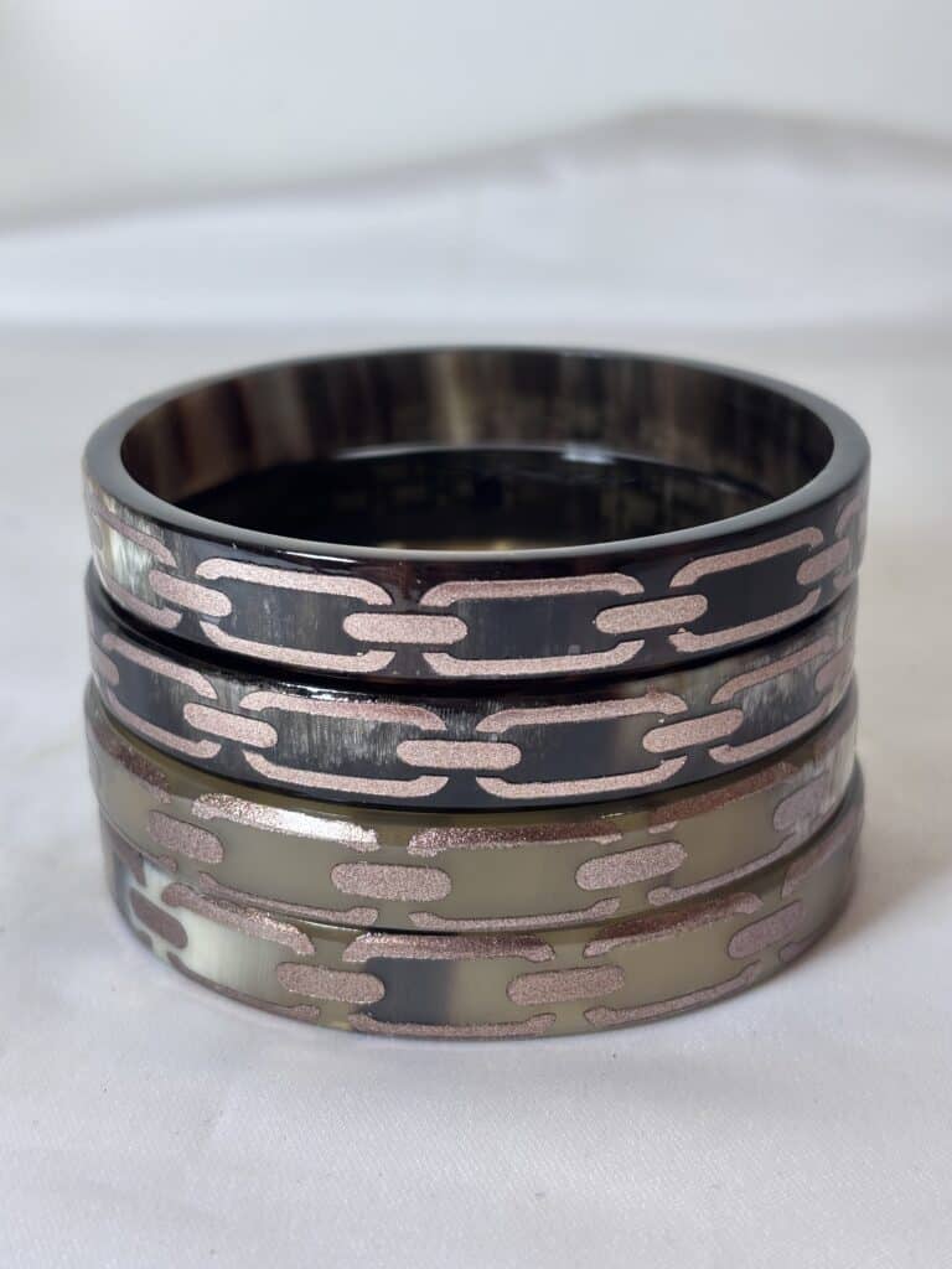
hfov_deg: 28.0
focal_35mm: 52
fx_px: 1907
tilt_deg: -22.8
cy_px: 634
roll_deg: +0.4
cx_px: 476
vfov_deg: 36.8
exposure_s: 1/100
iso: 32
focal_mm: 5.96
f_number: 1.6
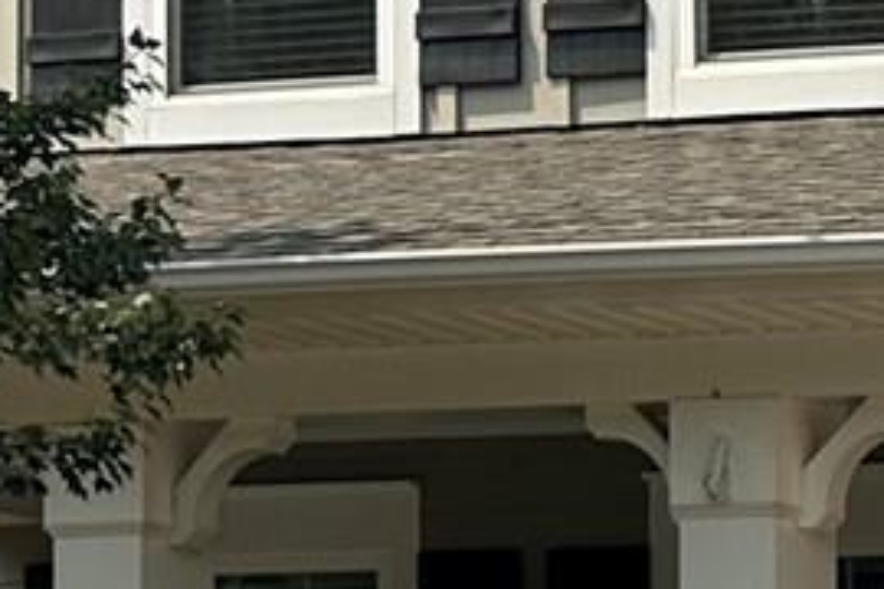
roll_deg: -0.5
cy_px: 972
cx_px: 1951
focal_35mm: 189
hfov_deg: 9.9
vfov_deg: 7.1
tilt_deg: +0.4
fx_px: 4641
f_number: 1.78
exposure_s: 1/5000
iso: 80
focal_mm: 6.86
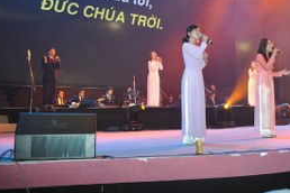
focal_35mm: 52
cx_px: 223
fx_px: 419
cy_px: 28
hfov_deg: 37.1
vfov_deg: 25.4
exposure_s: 1/60
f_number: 3.8
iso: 500
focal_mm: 20
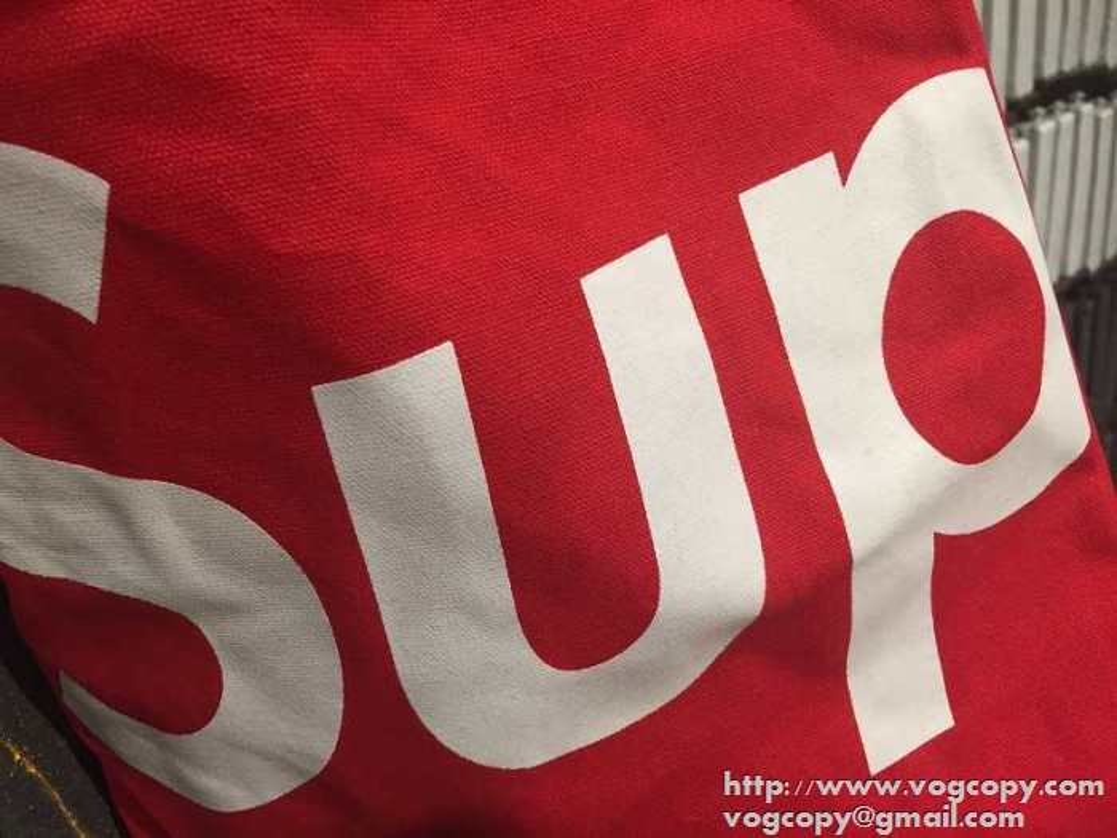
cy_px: 419
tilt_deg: -22.9
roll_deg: +5.0
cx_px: 558
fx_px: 936
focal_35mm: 29
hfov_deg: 61.7
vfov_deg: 48.2
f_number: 2.2
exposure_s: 1/30
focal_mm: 4.15
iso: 40
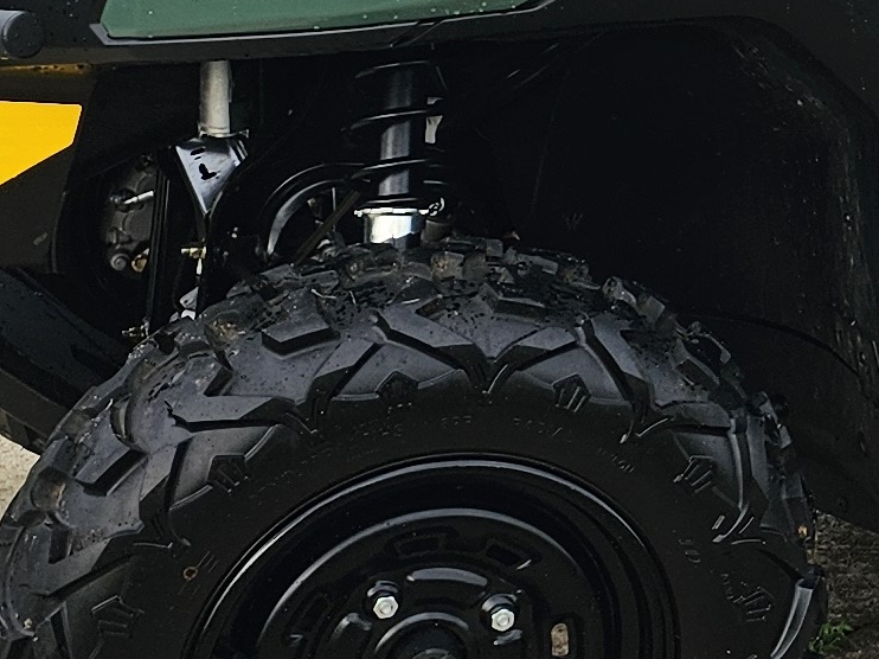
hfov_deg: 14.4
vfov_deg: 11.7
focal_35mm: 124
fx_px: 3148
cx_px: 1470
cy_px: -133
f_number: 1.7
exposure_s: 1/256
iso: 10
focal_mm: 6.3
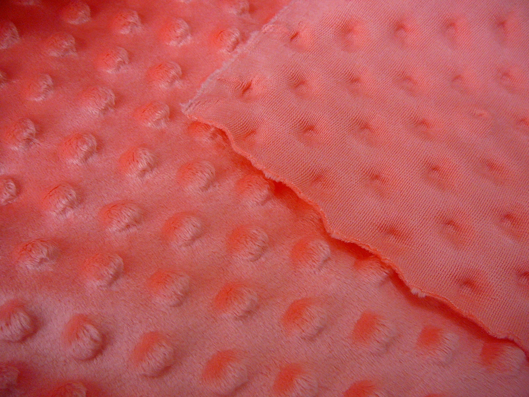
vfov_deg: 40.7
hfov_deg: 52.6
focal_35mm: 35
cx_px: 264
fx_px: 535
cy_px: 198
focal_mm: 5.2
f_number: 2.8
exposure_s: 1/40
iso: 200
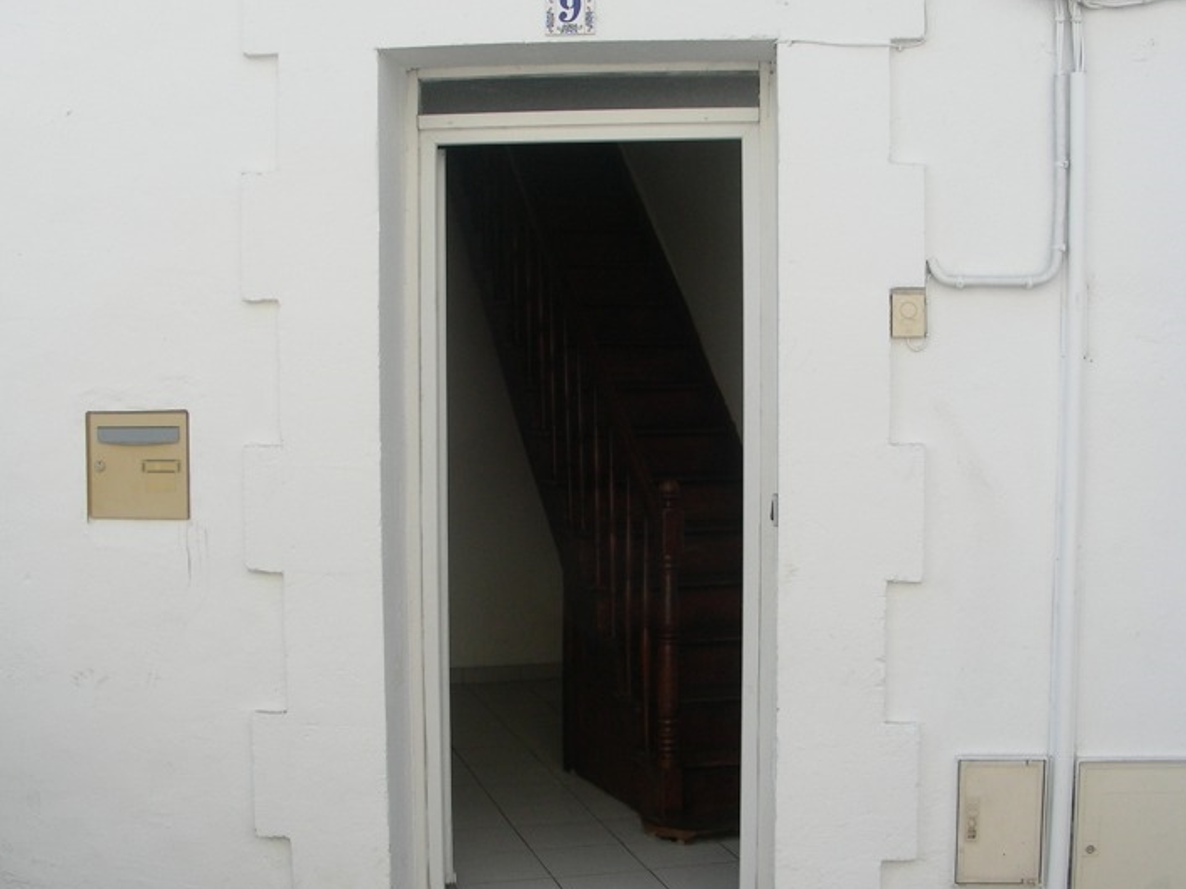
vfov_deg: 33.6
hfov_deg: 43.8
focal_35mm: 43
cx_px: 631
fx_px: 1473
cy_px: 486
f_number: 4
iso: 50
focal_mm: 6.3
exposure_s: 1/338
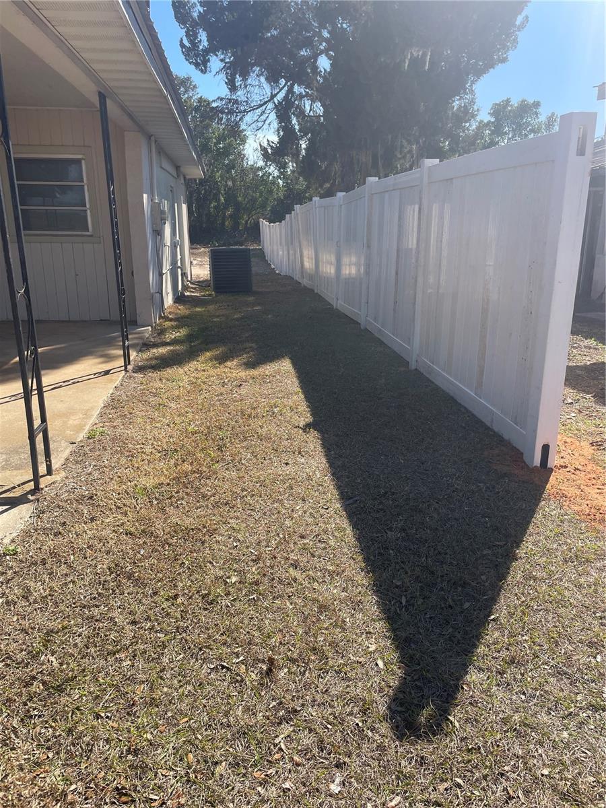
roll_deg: +0.4
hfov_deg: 53.1
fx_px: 607
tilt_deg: -15.5
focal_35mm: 26
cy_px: 404
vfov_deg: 67.3
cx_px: 303
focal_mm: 4.2
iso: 32
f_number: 1.6
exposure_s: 1/2132
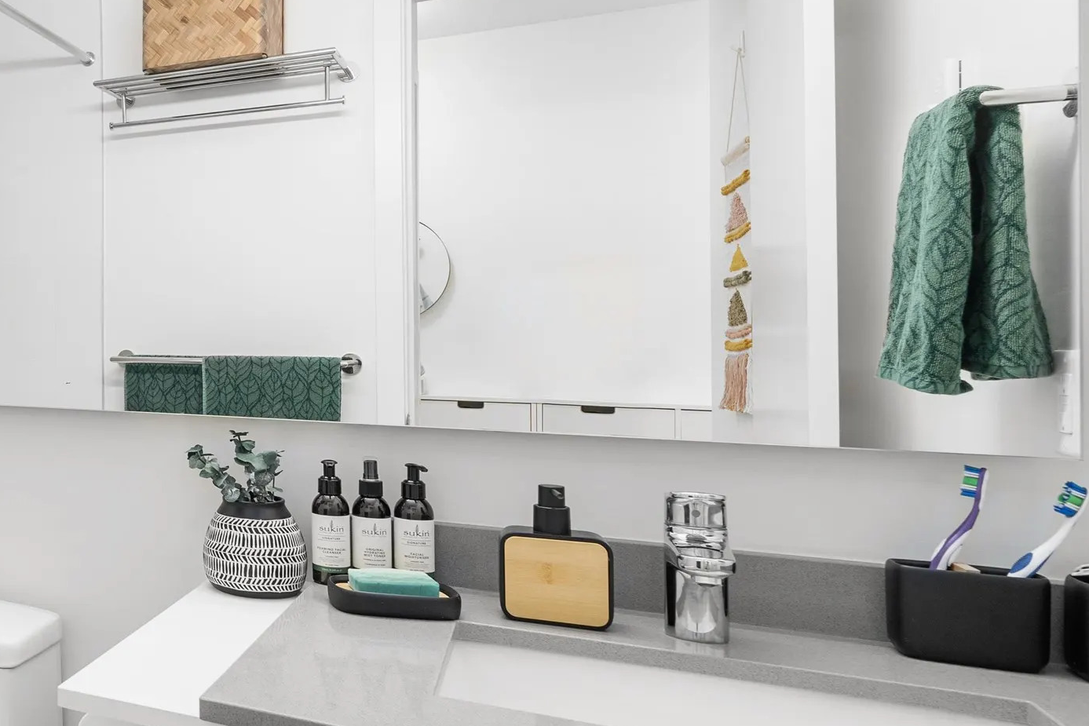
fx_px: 938
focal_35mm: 31
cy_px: 330
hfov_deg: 45.3
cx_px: -109
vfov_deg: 42.3
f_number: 8
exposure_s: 1/13
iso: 320
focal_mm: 14
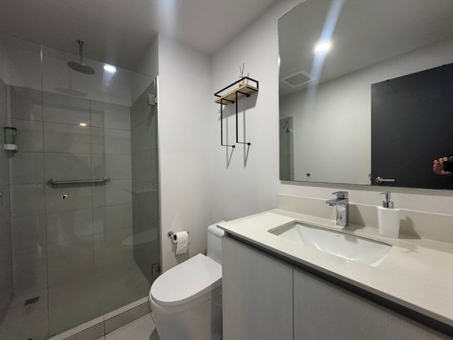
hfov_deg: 102.1
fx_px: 183
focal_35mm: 14
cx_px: 226
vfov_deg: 85.7
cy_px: 170
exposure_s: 1/60
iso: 500
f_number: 2.2
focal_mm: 2.22
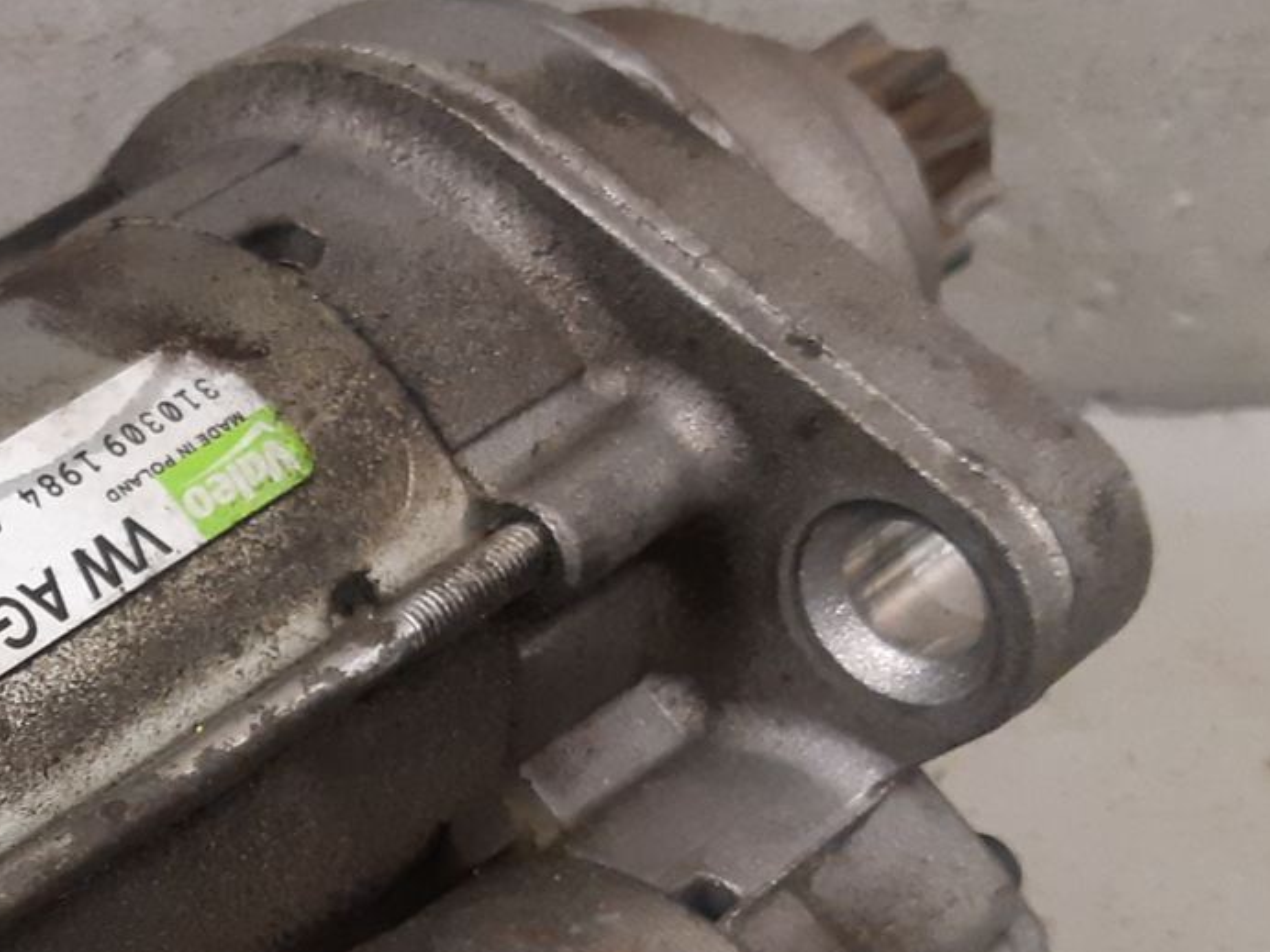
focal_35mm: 77
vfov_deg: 18.8
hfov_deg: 23.4
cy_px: 862
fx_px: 2825
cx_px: -206
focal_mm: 3.93
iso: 200
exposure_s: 1/50
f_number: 1.7
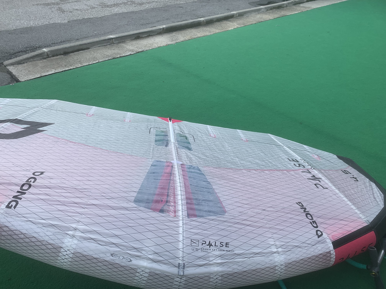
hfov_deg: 67.3
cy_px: 144
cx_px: 193
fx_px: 290
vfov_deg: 53.1
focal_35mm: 26
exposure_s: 1/1205
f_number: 1.8
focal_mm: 4.25
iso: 25
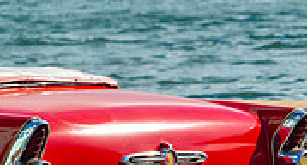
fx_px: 4146
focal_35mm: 515
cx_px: -144
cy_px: 64
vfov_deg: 2.3
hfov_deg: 4.2
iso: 100
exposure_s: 1/250
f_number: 8
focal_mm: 150
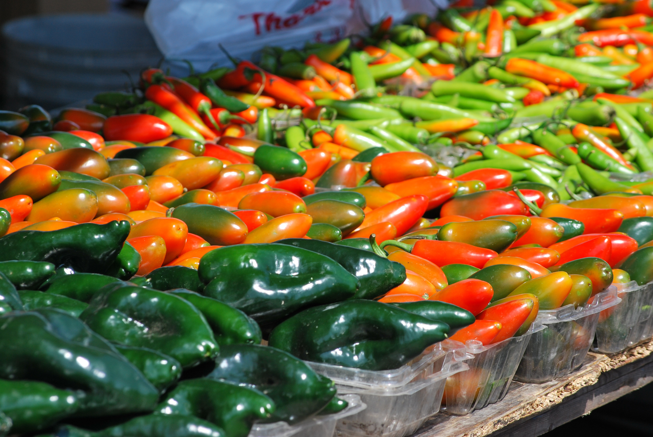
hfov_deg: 10.1
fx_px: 3678
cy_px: 218
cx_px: 326
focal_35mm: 202
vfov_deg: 6.8
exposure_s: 1/320
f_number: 11
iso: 200
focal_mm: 135
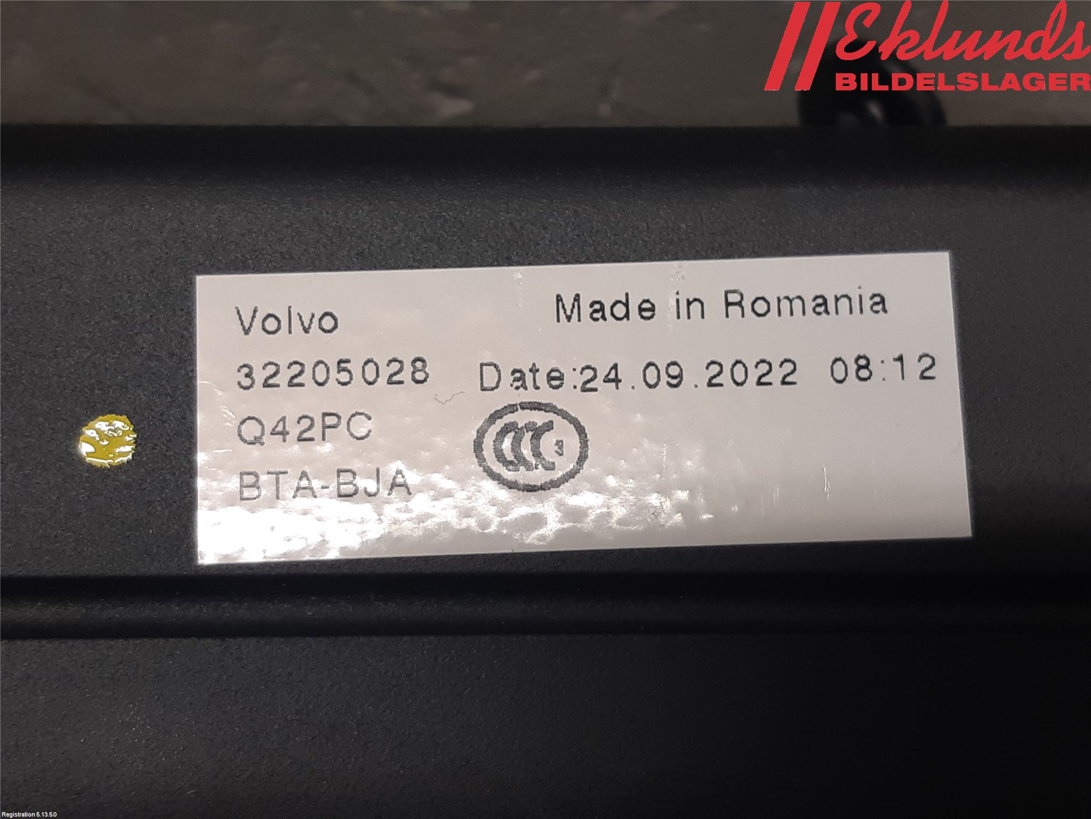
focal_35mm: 26
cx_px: 546
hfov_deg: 67.3
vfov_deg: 53.1
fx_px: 819
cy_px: 410
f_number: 1.7
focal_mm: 3.93
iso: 50
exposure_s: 1/50
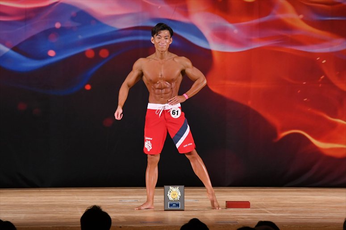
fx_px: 2161
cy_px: 115
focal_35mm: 225
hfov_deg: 9.2
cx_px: 173
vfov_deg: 6.1
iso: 3200
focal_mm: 150
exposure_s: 1/400
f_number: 5.6
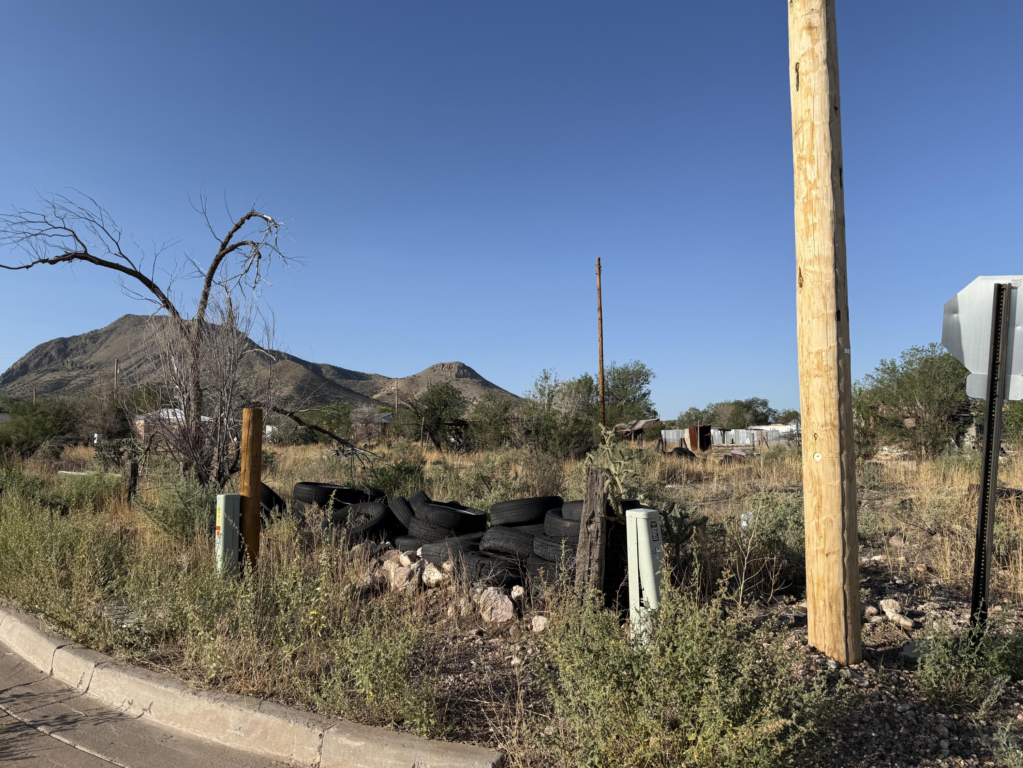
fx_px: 709
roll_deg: +1.9
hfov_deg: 71.6
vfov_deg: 56.8
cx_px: 512
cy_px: 384
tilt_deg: +6.1
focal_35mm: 24
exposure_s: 1/4673
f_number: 1.78
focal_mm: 6.76
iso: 80
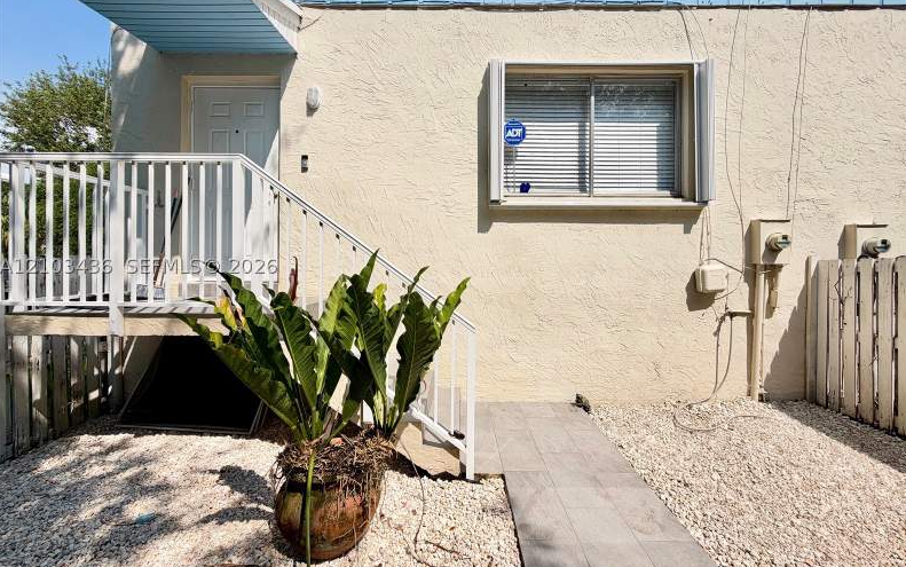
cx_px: 452
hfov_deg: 101.4
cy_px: 266
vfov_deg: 74.8
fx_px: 371
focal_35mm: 15
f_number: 2.2
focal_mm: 2.22
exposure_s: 1/888
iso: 20
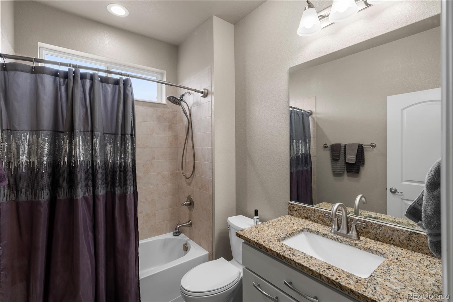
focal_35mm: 16
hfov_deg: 96.7
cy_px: 151
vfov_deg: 73.8
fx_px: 201
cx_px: 226
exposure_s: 2
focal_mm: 16
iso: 100
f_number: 8
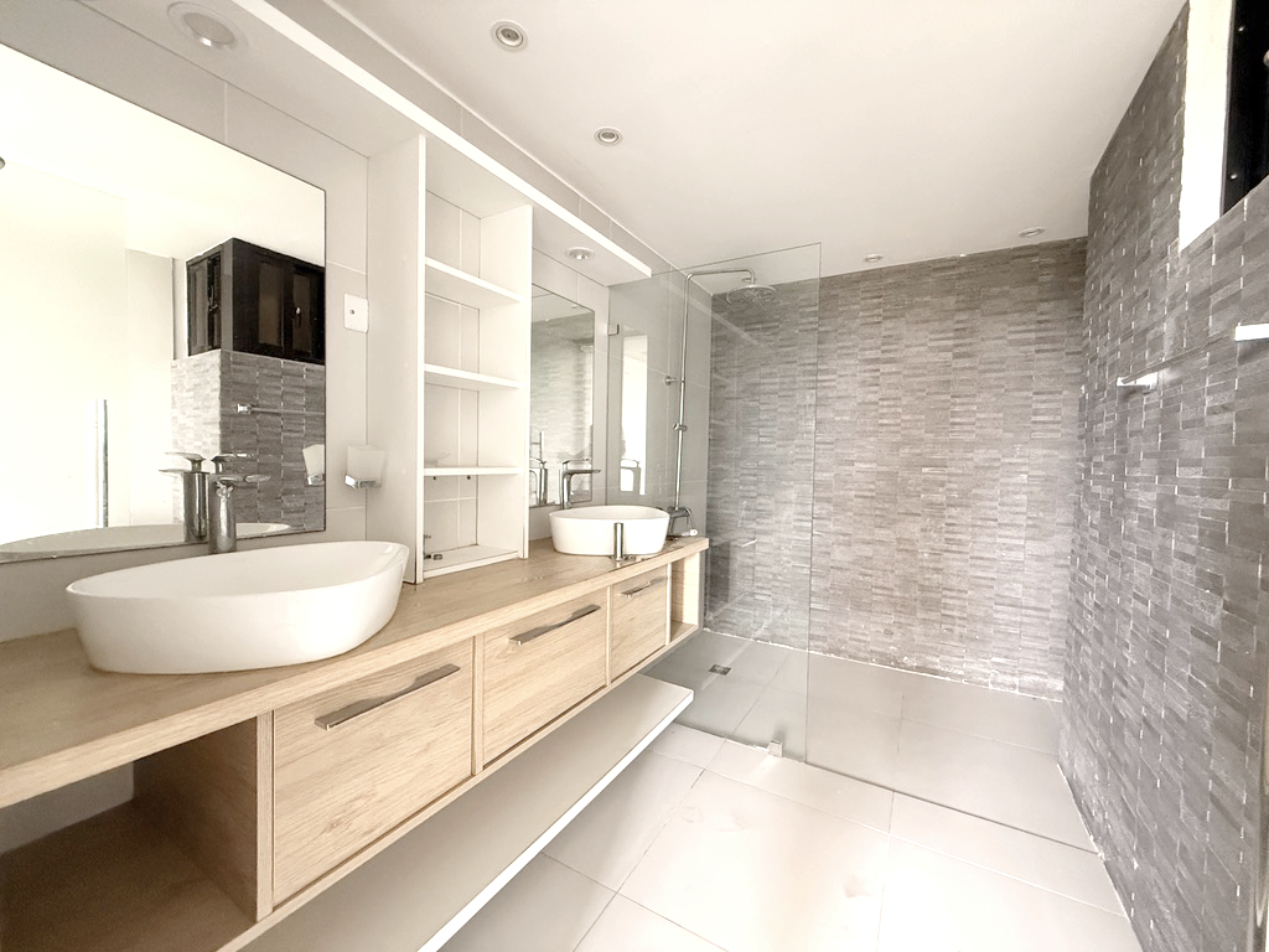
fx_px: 513
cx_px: 634
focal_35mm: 14
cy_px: 476
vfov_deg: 85.7
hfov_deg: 102.1
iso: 640
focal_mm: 2.2
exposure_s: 1/60
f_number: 2.2
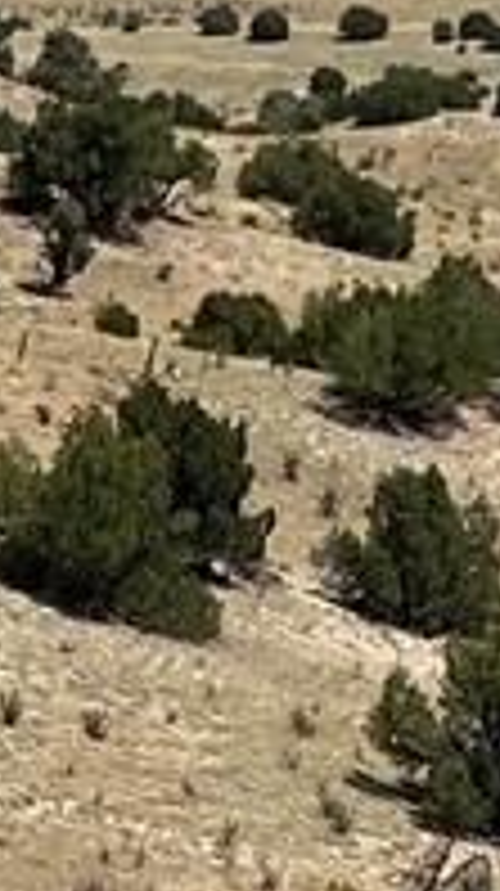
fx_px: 5411
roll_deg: +4.1
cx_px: -180
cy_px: 500
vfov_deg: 9.4
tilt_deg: -8.0
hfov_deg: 5.3
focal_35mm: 229
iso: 50
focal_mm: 5.1
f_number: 1.6
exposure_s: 1/5556
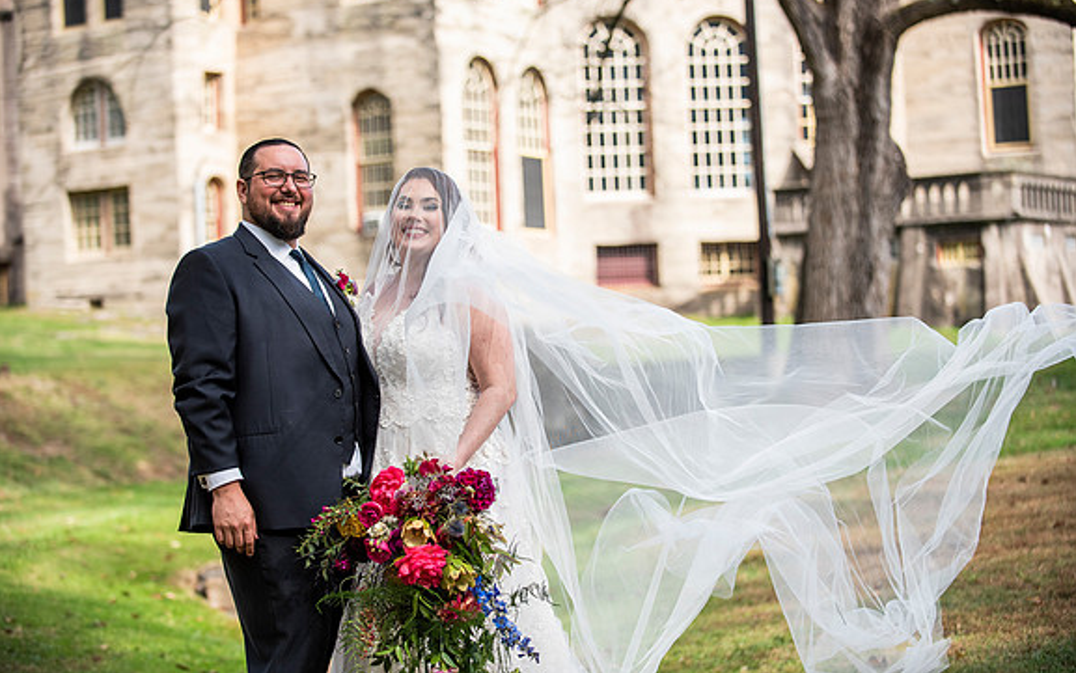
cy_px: 335
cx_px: 537
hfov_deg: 24.6
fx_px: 2464
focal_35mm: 84
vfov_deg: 15.6
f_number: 2.8
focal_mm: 82
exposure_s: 1/1600
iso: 320
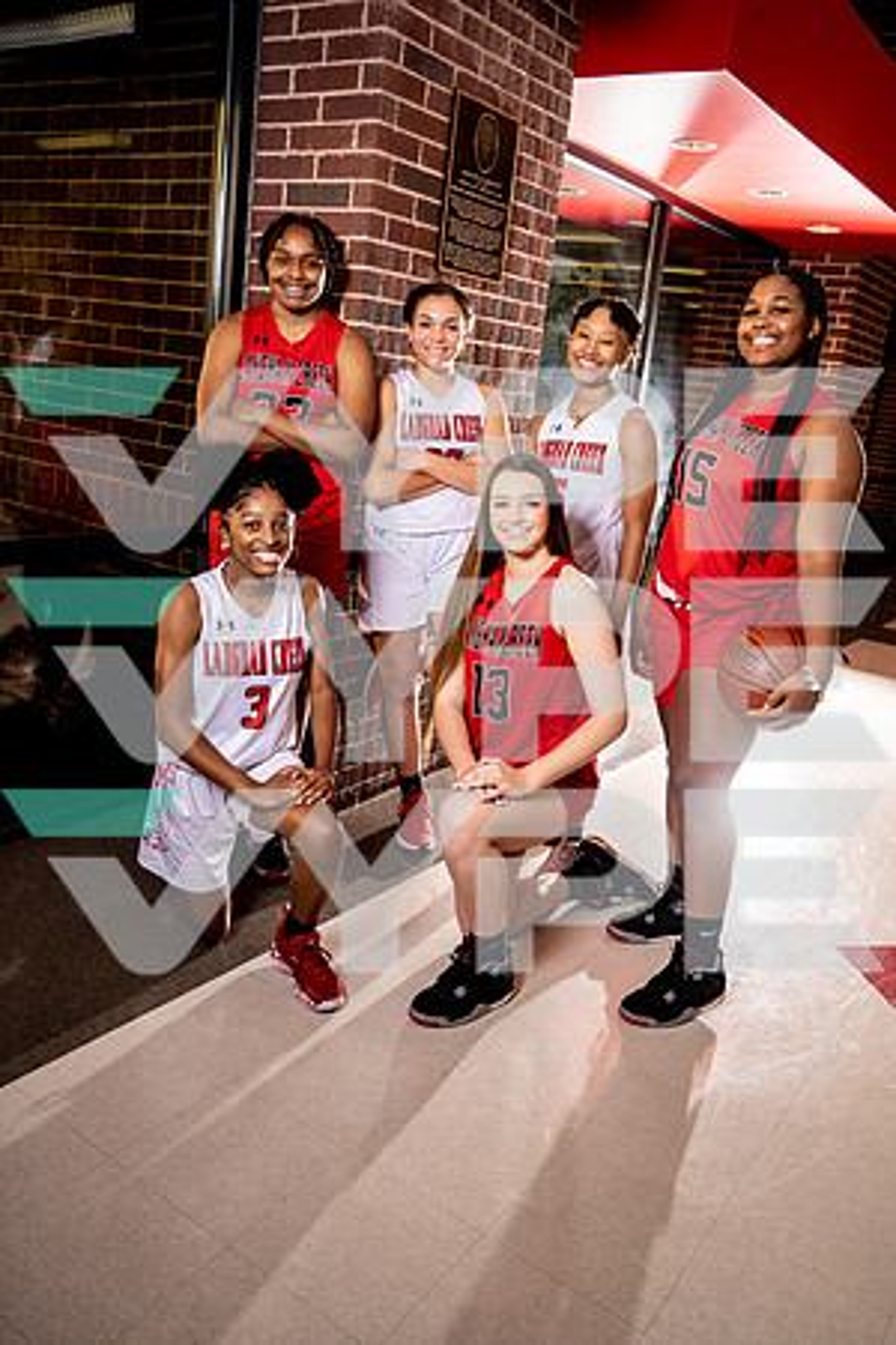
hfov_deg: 46.4
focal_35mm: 28
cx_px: 448
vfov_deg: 65.5
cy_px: 672
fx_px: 1045
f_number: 8
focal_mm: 28
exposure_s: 1/250
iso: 320
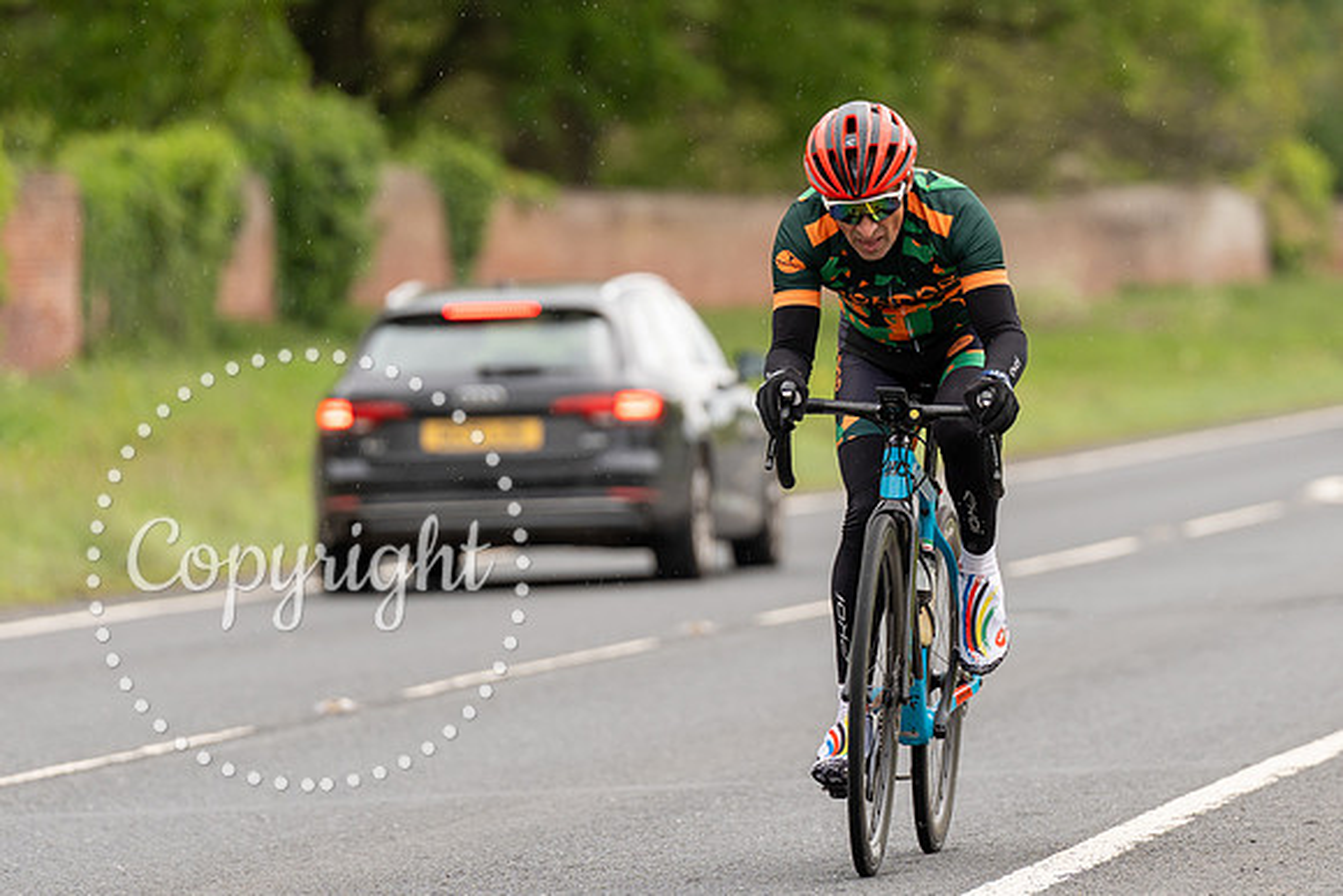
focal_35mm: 326
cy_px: 213
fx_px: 12152
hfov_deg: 6.3
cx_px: 891
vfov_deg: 4.2
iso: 250
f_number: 3.5
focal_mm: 200
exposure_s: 1/1000
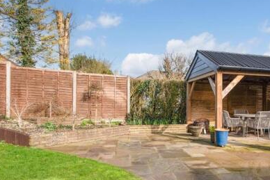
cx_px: 202
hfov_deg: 55.9
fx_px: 240
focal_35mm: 32
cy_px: 109
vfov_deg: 40.9
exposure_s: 1/320
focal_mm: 19
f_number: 9
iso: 320
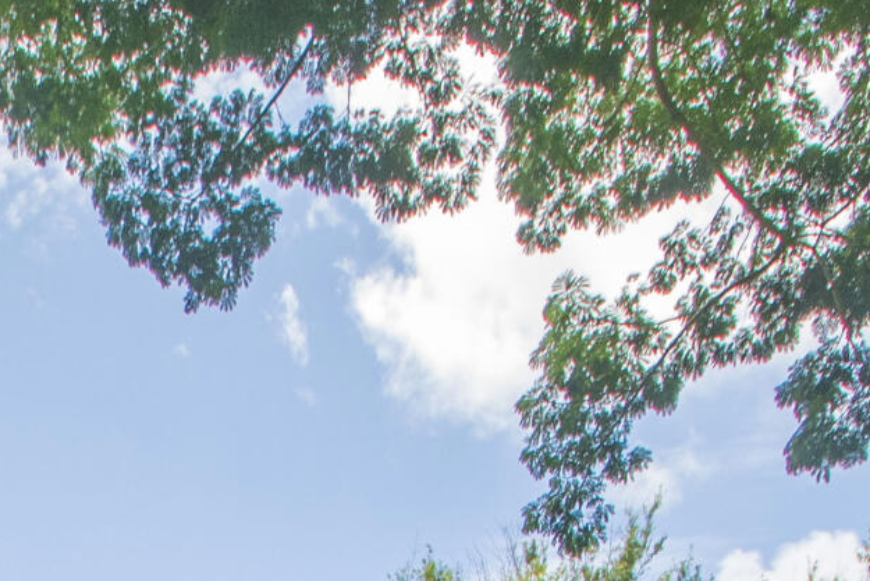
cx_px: -1
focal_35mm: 72
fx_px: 1740
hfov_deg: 26.6
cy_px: 1350
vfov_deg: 14.0
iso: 320
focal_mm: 10
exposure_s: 1/320
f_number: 8
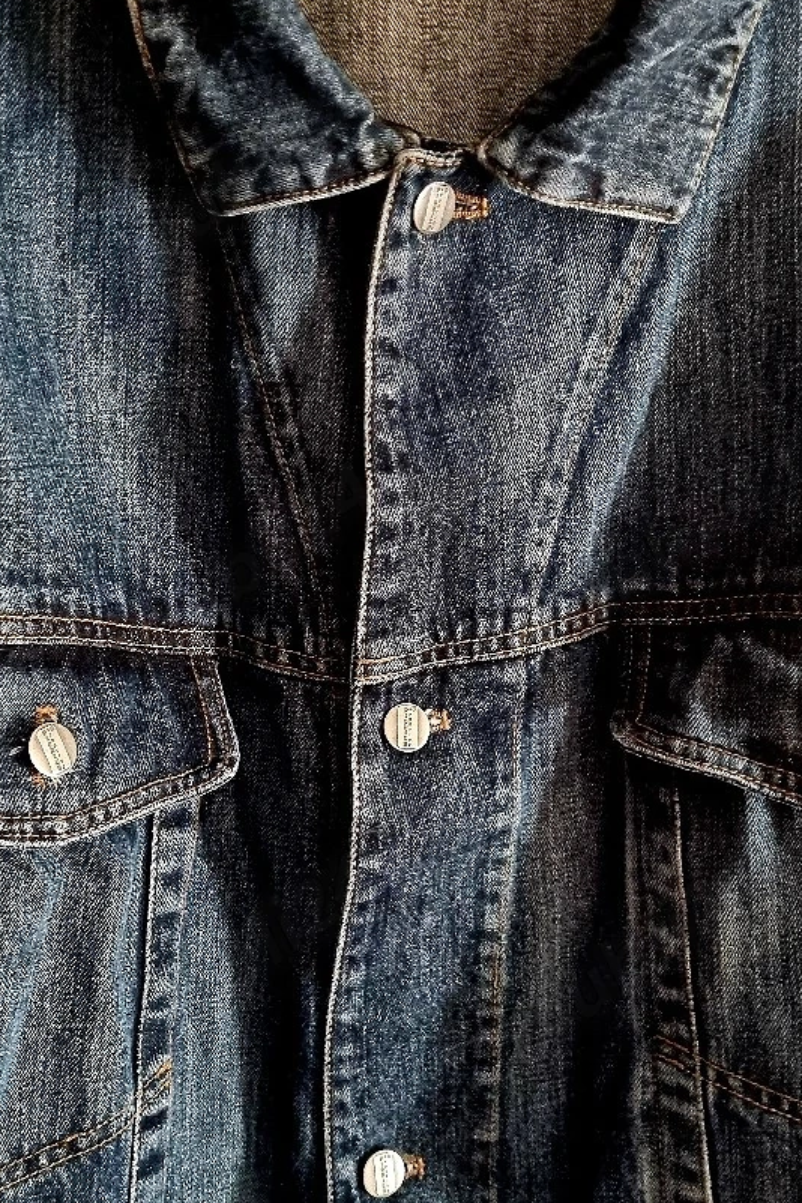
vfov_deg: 43.6
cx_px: 395
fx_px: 1504
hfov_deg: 29.9
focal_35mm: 45
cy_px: 594
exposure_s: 1/25
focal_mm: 5.4
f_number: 1.8
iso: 1250
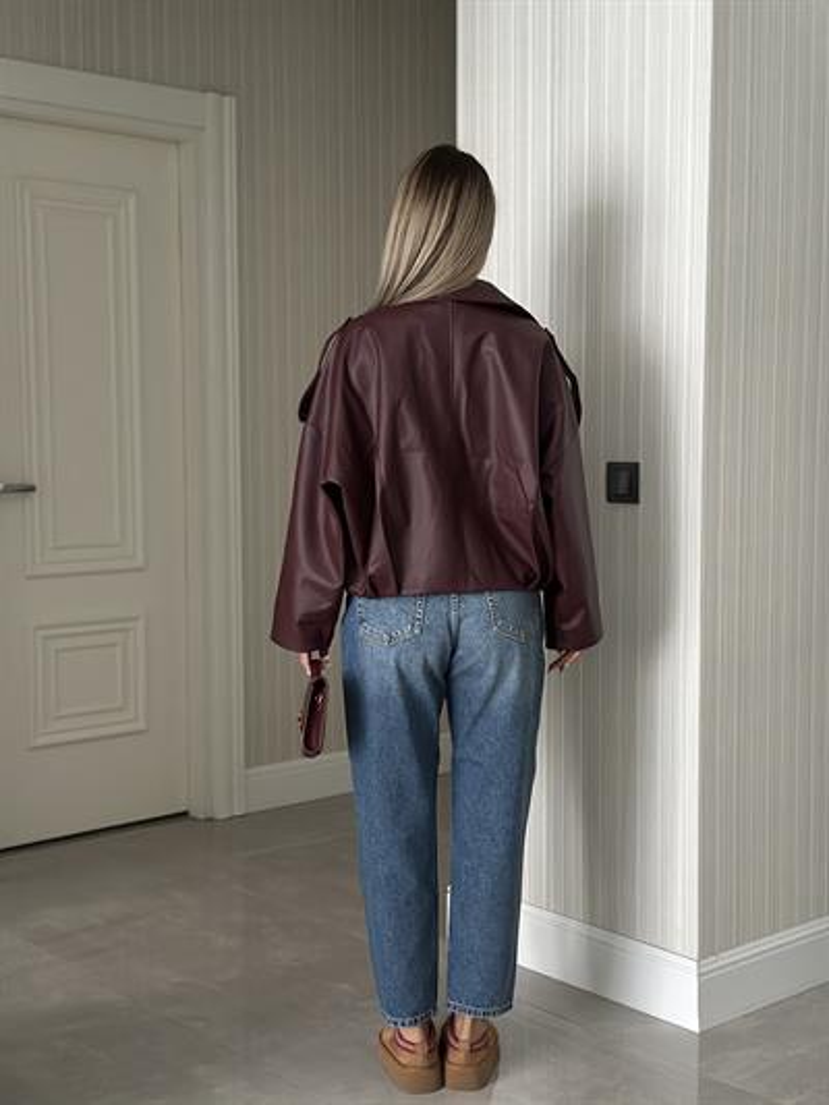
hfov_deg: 30.3
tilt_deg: -4.7
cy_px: 552
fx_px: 1532
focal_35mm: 48
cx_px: 414
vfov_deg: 39.6
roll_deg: -0.3
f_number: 1.78
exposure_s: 1/40
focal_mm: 6.86
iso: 640
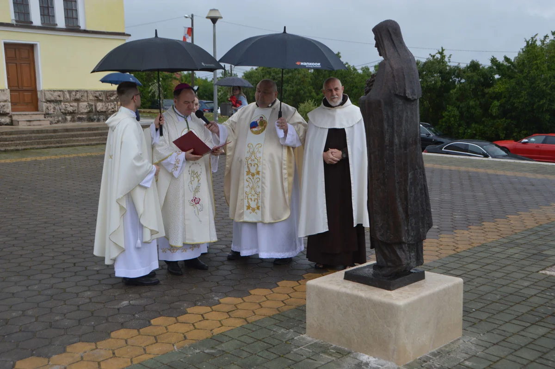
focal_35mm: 44
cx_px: 278
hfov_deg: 45.0
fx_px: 670
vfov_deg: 30.8
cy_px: 184
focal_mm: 29
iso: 100
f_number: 6.3
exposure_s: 1/125
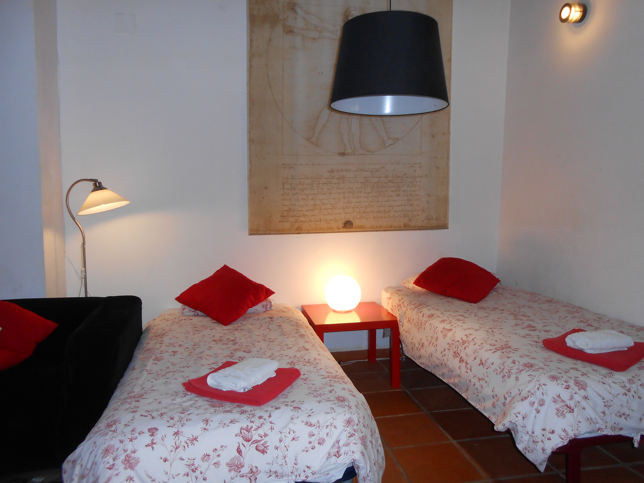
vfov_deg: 53.1
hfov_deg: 67.3
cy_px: 242
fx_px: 484
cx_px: 322
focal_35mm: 26
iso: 160
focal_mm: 4.6
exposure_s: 1/30
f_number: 3.5
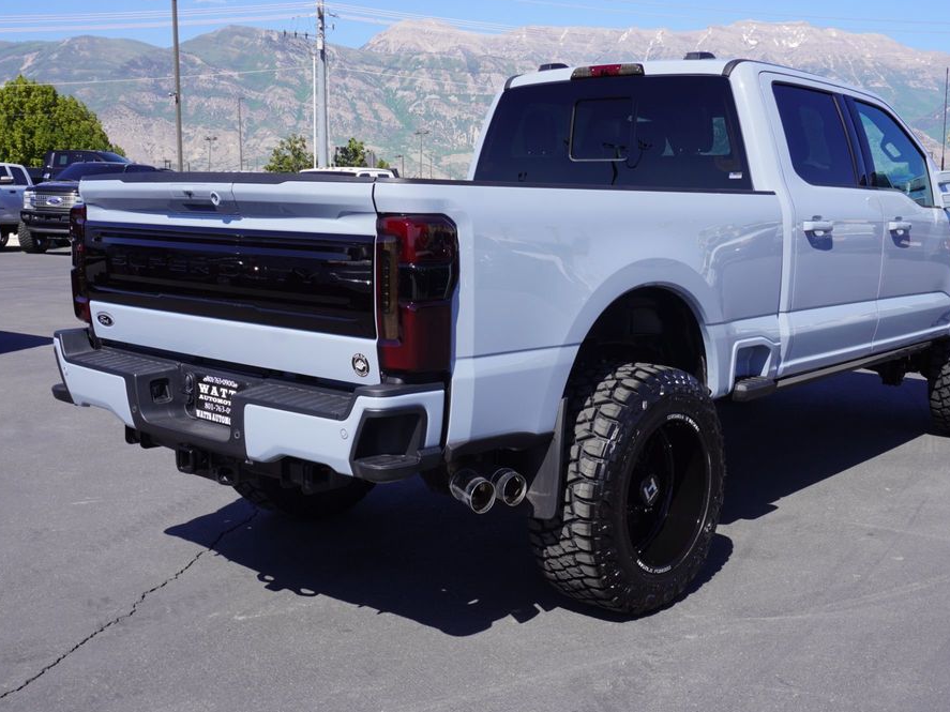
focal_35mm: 40
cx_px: 536
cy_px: 349
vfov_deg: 35.9
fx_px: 1098
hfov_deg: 46.7
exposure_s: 1/125
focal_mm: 24
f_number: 10
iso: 100
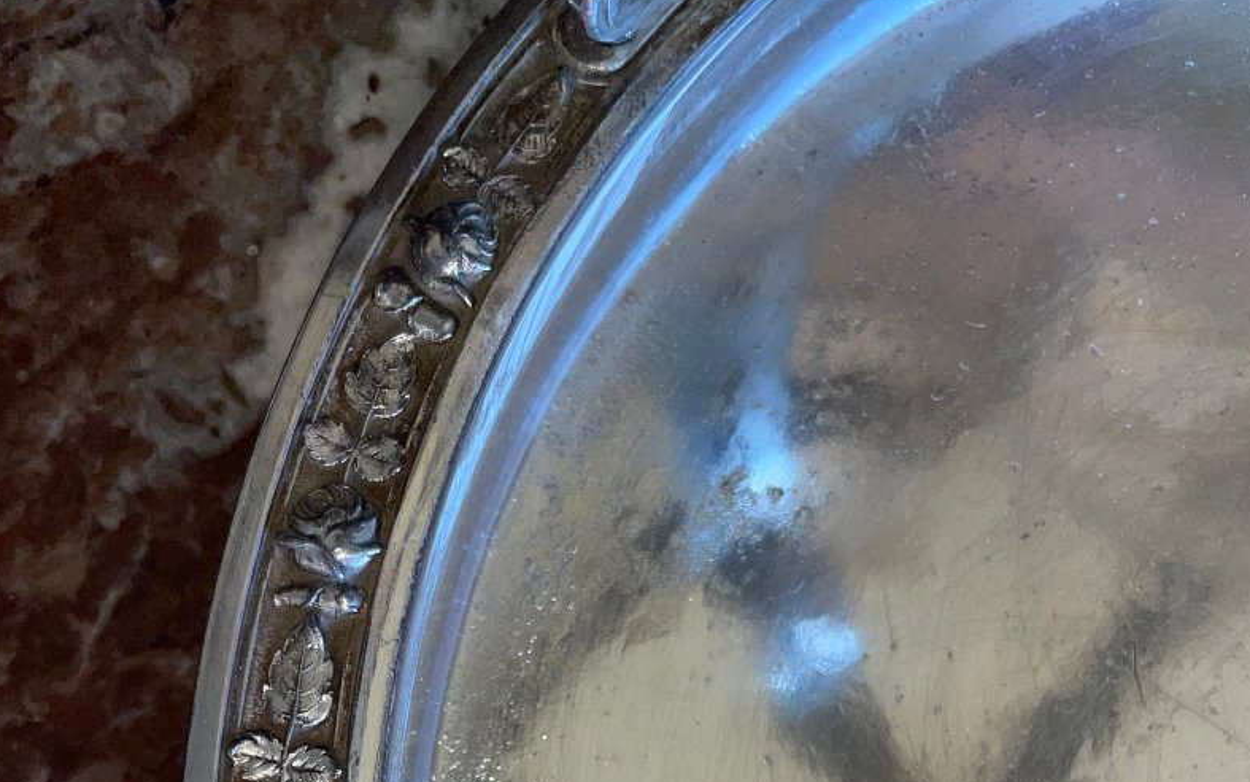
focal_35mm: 42
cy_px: 919
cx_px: 553
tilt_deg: -86.3
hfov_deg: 47.1
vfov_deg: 27.2
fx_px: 1431
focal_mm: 4.2
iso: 32
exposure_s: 1/80
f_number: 1.6
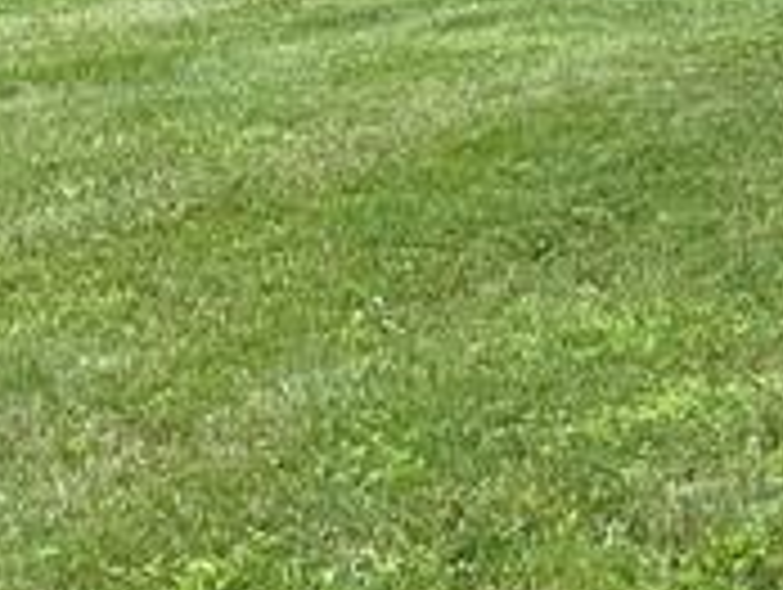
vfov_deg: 10.4
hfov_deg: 11.9
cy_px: -135
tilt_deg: -7.0
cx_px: 1760
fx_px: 3194
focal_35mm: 141
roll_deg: +0.3
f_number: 1.78
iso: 80
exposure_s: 1/546
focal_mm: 6.86
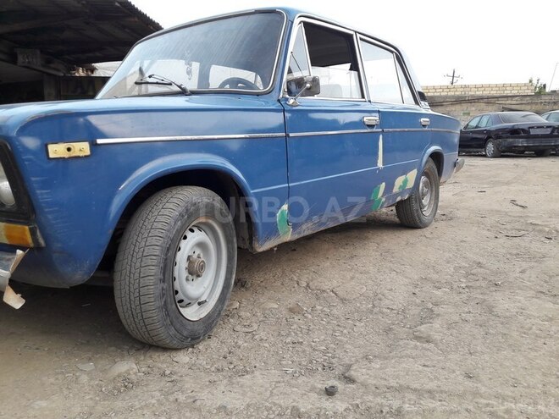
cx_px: 280
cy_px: 210
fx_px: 452
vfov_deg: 49.7
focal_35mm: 28
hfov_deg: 63.4
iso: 40
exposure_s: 1/100
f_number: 1.9
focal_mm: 3.7
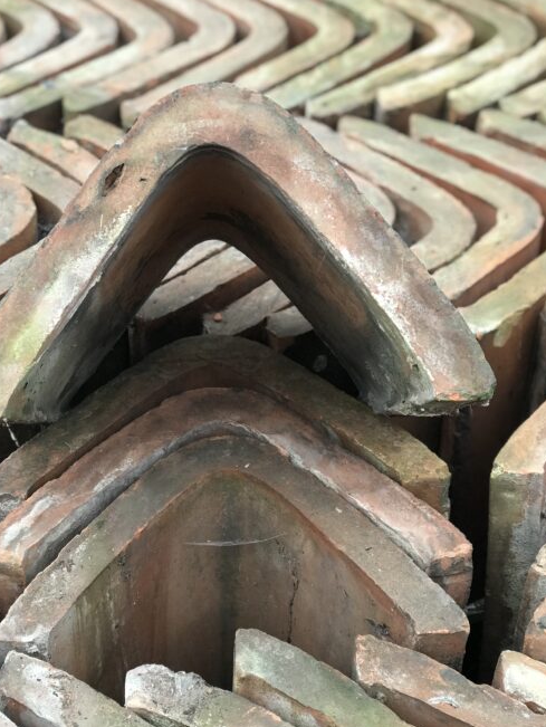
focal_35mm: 70
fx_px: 1471
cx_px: 218
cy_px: 348
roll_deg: +0.4
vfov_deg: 27.8
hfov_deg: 21.0
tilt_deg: -39.4
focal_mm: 6.6
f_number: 2.8
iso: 20
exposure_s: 1/50
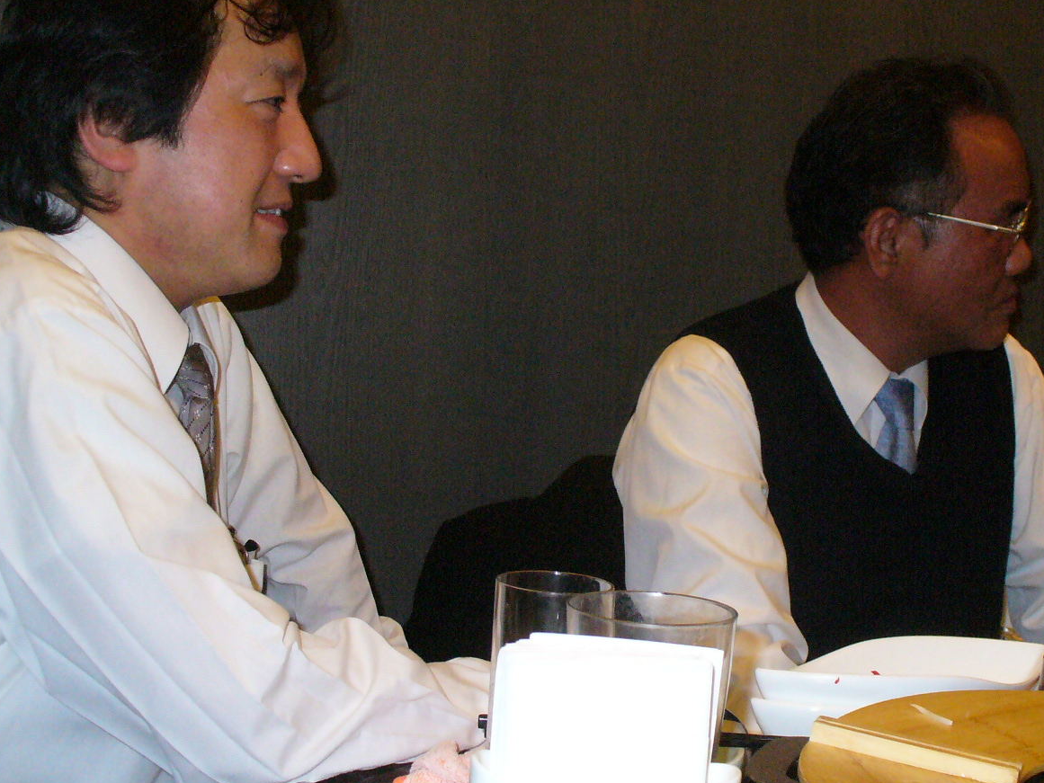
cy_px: 349
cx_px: 634
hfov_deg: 37.3
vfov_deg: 28.5
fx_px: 1538
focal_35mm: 51
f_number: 2.8
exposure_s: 1/60
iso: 400
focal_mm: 6.1
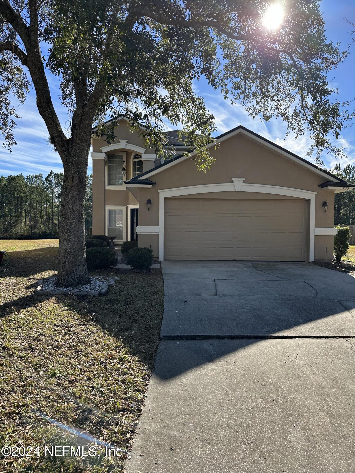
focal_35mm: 24
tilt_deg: -2.2
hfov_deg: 56.8
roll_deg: +0.7
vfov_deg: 71.6
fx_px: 328
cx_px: 178
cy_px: 236
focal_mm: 6.86
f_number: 1.78
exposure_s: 1/2410
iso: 80
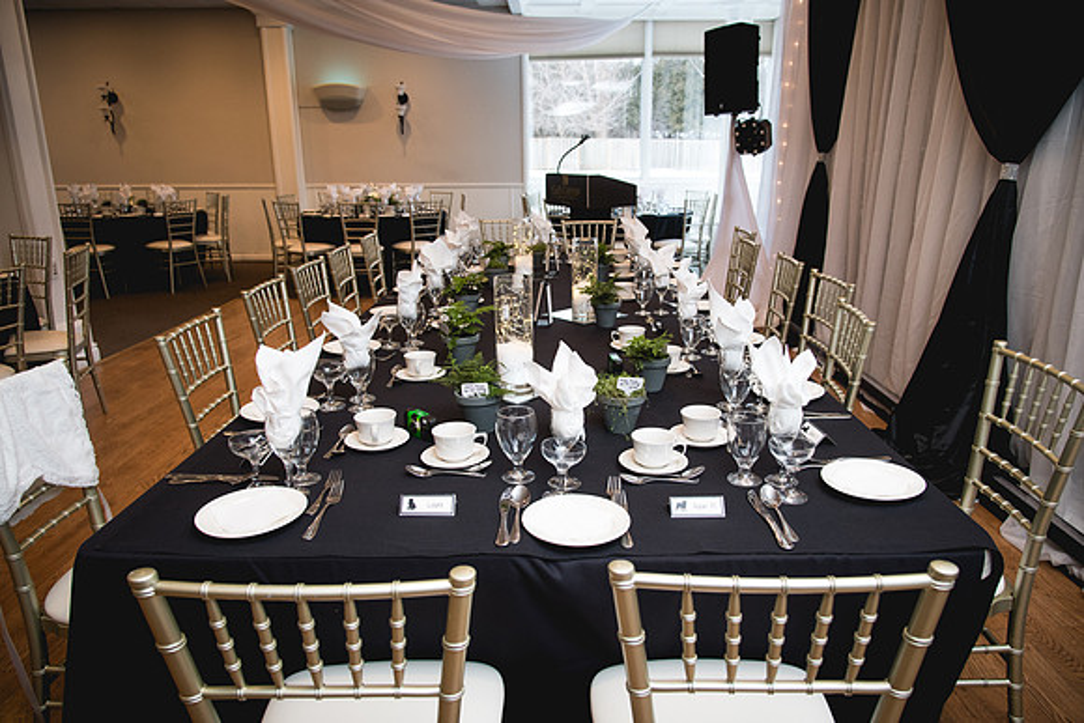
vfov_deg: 51.5
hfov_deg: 71.7
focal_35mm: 25
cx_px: 554
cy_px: 361
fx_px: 750
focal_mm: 24
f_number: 5.6
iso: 1250
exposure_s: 1/125
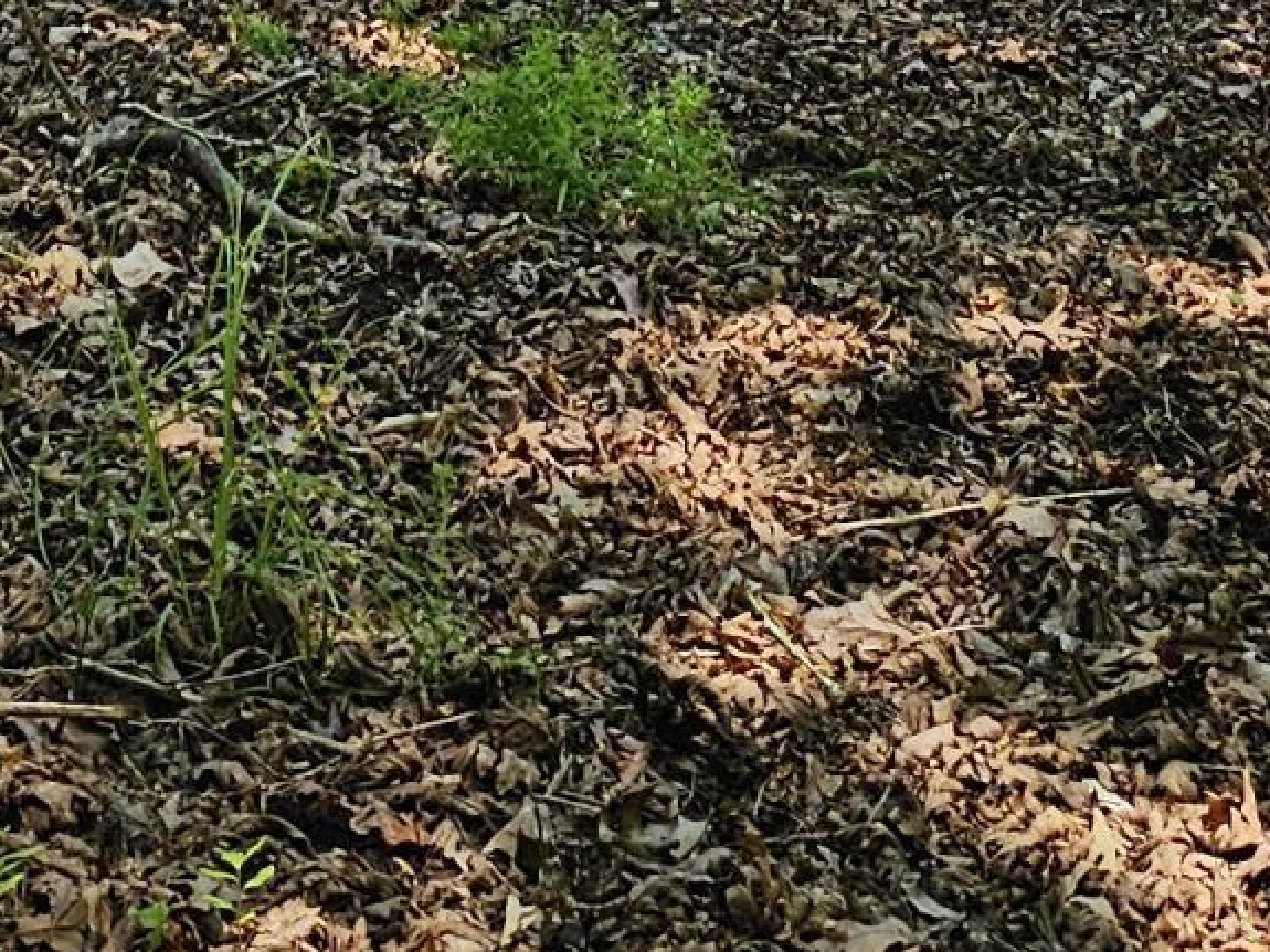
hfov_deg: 16.4
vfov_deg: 10.5
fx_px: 4402
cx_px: 526
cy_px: -1378
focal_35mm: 120
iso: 16
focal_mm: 6.3
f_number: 1.7
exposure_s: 1/180
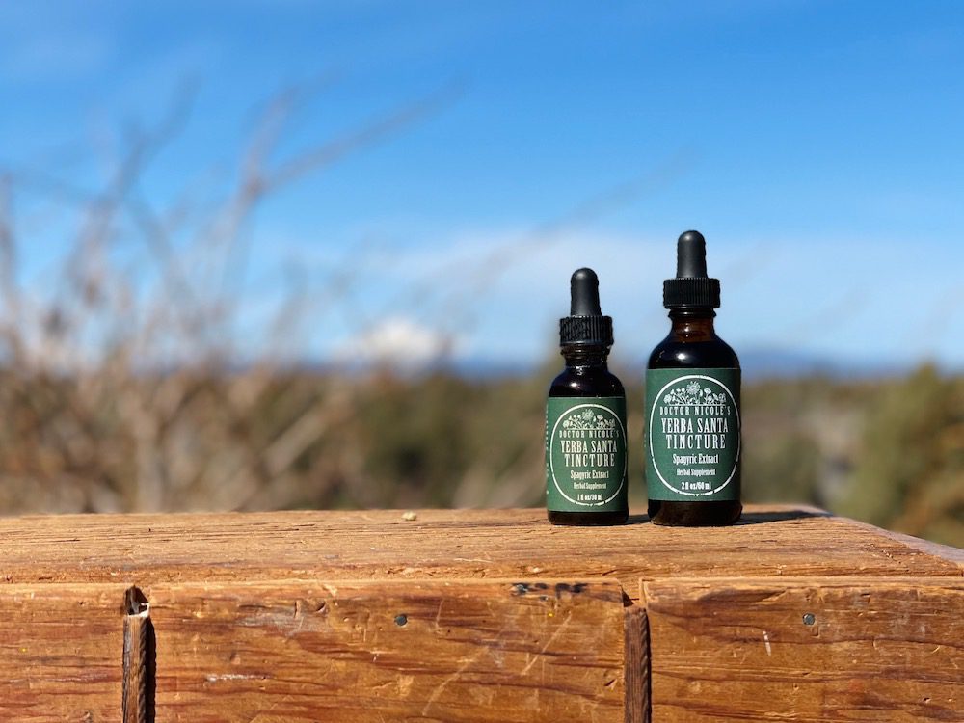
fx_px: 1448
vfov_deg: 28.0
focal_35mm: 52
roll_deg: -2.7
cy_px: 362
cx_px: 482
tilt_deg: +1.0
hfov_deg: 36.8
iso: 25
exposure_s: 1/1712
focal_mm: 6
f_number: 2
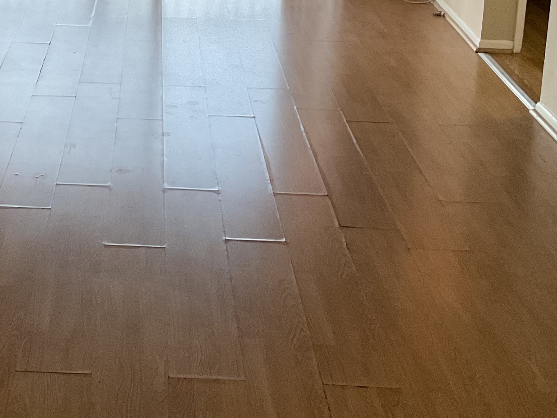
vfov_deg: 19.9
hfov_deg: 26.6
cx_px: 116
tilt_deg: -14.1
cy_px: 6
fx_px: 1159
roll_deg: -1.0
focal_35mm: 72
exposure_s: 1/60
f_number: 1.8
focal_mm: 3
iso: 200
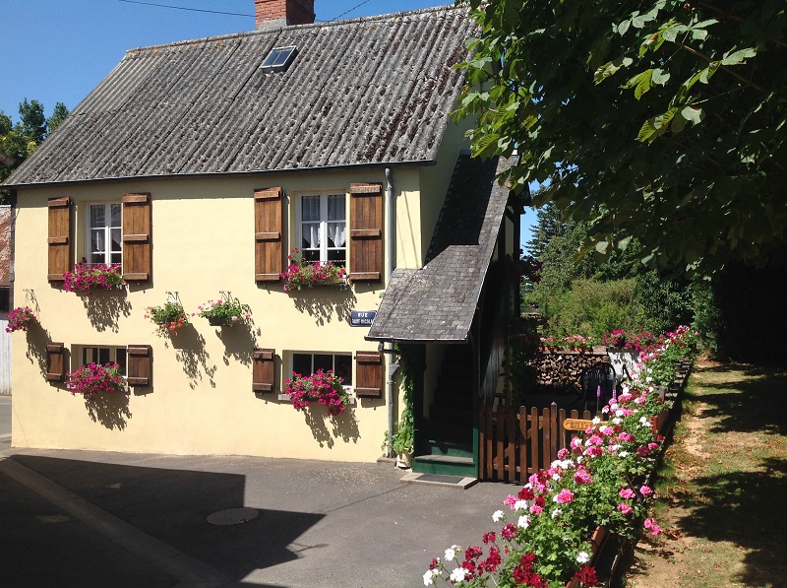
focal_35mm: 35
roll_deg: -0.7
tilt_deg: +1.5
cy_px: 294
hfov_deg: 52.7
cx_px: 394
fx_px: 794
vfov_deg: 40.6
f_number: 2.4
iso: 50
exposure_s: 1/1681
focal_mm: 4.28
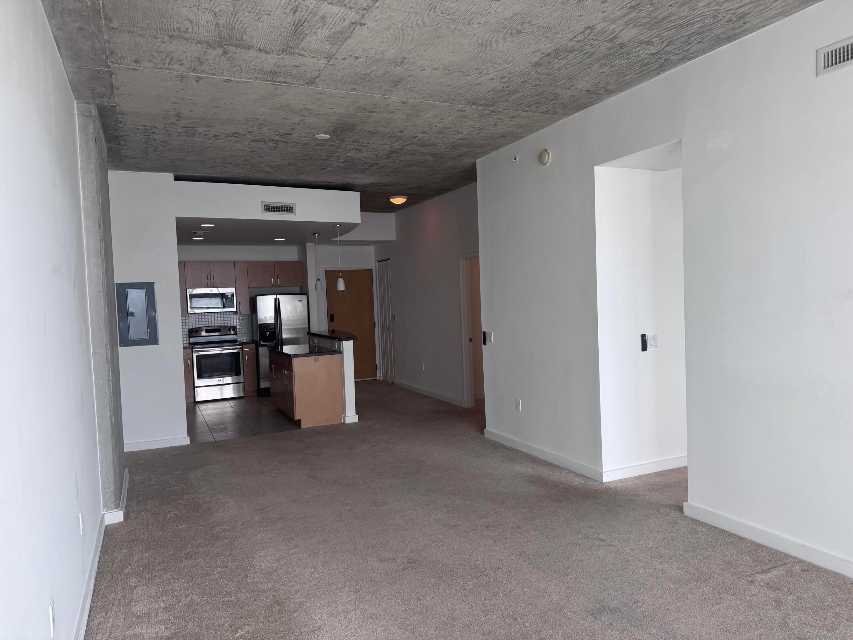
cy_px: 320
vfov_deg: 56.8
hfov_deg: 71.6
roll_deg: +1.7
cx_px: 426
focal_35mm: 24
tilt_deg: -3.1
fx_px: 591
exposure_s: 1/306
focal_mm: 6.76
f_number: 1.78
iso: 80
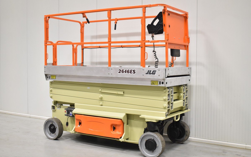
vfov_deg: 28.0
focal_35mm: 46
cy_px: 77
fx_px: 315
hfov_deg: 43.5
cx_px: 126
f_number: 5
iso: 1600
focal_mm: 30
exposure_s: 1/50
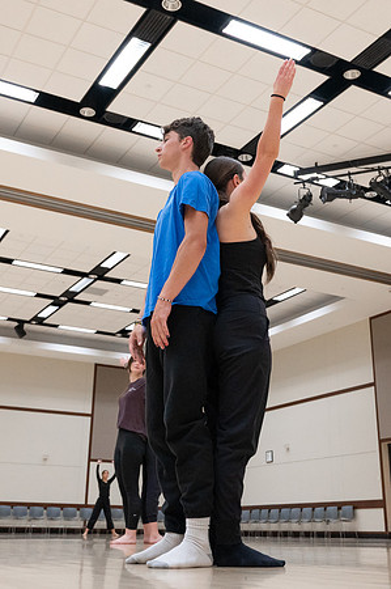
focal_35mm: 44
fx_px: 720
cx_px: 207
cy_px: 240
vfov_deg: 44.3
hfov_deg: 30.4
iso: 2500
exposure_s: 1/400
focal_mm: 24
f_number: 4
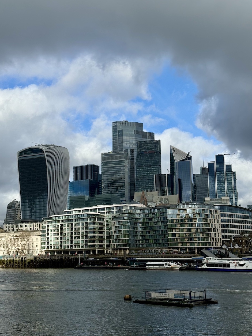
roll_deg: +0.6
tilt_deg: +11.0
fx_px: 495
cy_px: 163
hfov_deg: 28.6
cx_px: 131
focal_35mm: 51
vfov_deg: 37.5
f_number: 1.78
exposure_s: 1/8772
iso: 64
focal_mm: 6.76
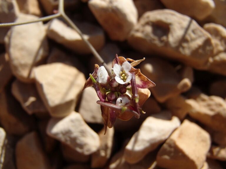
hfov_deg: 50.1
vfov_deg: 38.7
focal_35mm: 37
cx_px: 113
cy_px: 84
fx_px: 242
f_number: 4.7
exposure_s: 1/640
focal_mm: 6.64
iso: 100
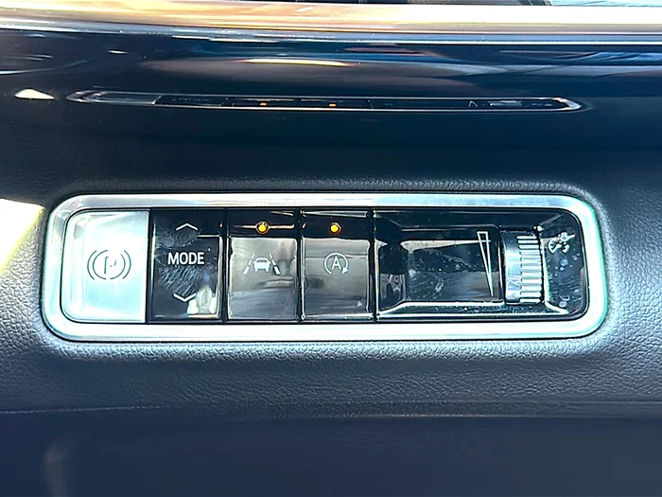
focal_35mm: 39
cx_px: 331
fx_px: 746
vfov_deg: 36.8
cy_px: 248
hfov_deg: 47.9
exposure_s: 1/45
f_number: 1.78
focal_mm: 6.86
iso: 200
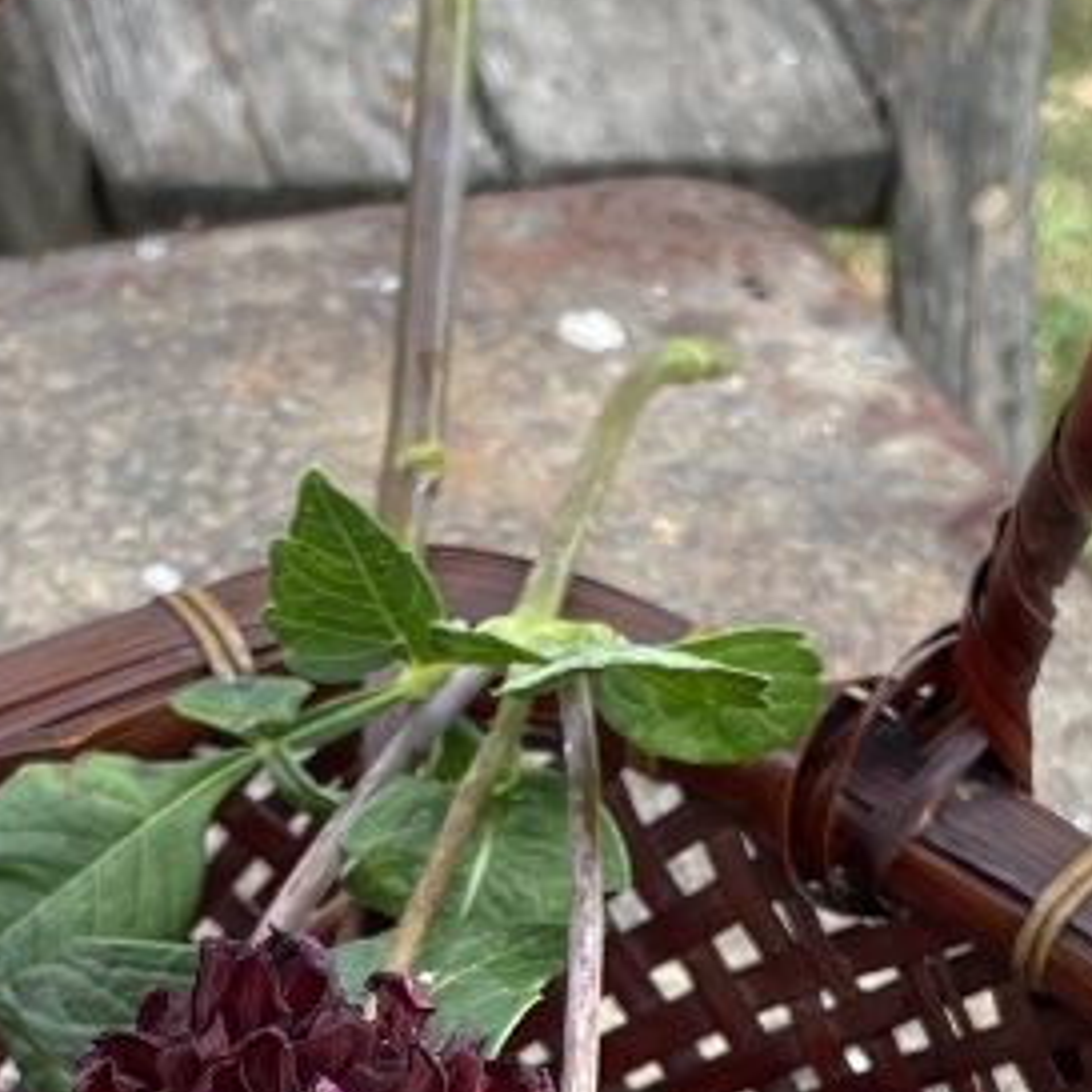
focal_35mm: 101
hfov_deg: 17.2
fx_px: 3605
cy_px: 1280
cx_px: 484
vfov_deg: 16.6
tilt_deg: -48.2
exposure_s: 1/217
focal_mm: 4.2
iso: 32
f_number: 1.6
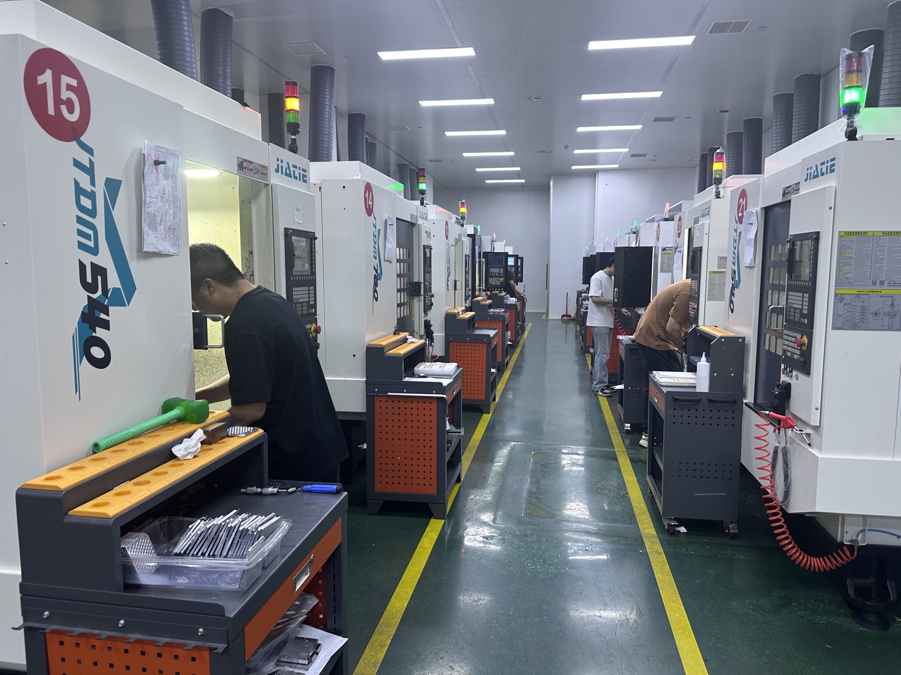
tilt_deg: -4.4
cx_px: 450
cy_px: 338
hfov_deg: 71.6
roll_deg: -1.4
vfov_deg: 56.8
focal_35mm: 24
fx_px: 625
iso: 125
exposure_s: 1/50
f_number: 1.78
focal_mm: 6.86
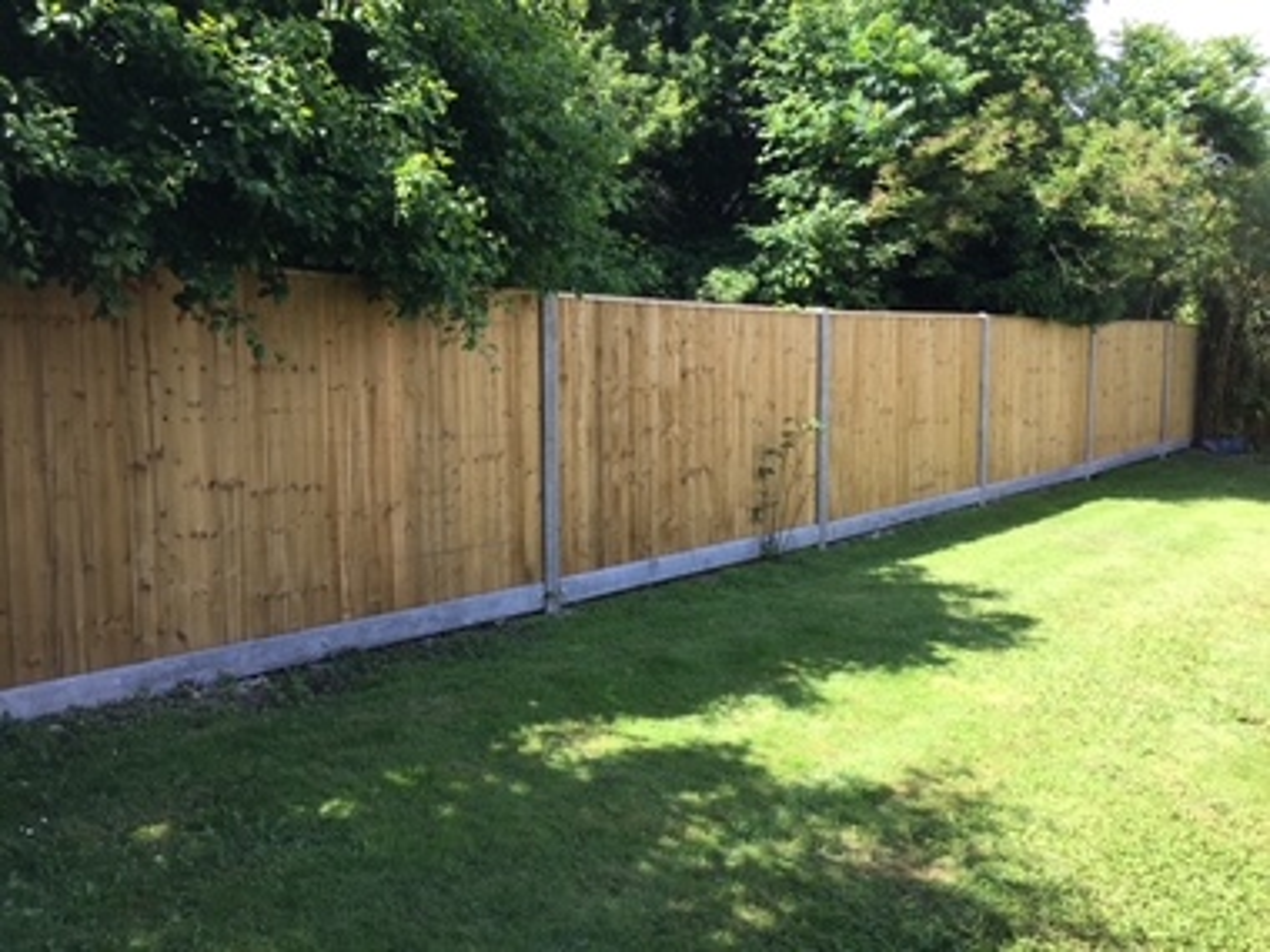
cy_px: 476
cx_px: 635
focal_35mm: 29
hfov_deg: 61.7
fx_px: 1064
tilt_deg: -3.6
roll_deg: -1.5
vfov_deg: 48.2
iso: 32
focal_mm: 4.15
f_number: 2.2
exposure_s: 1/416
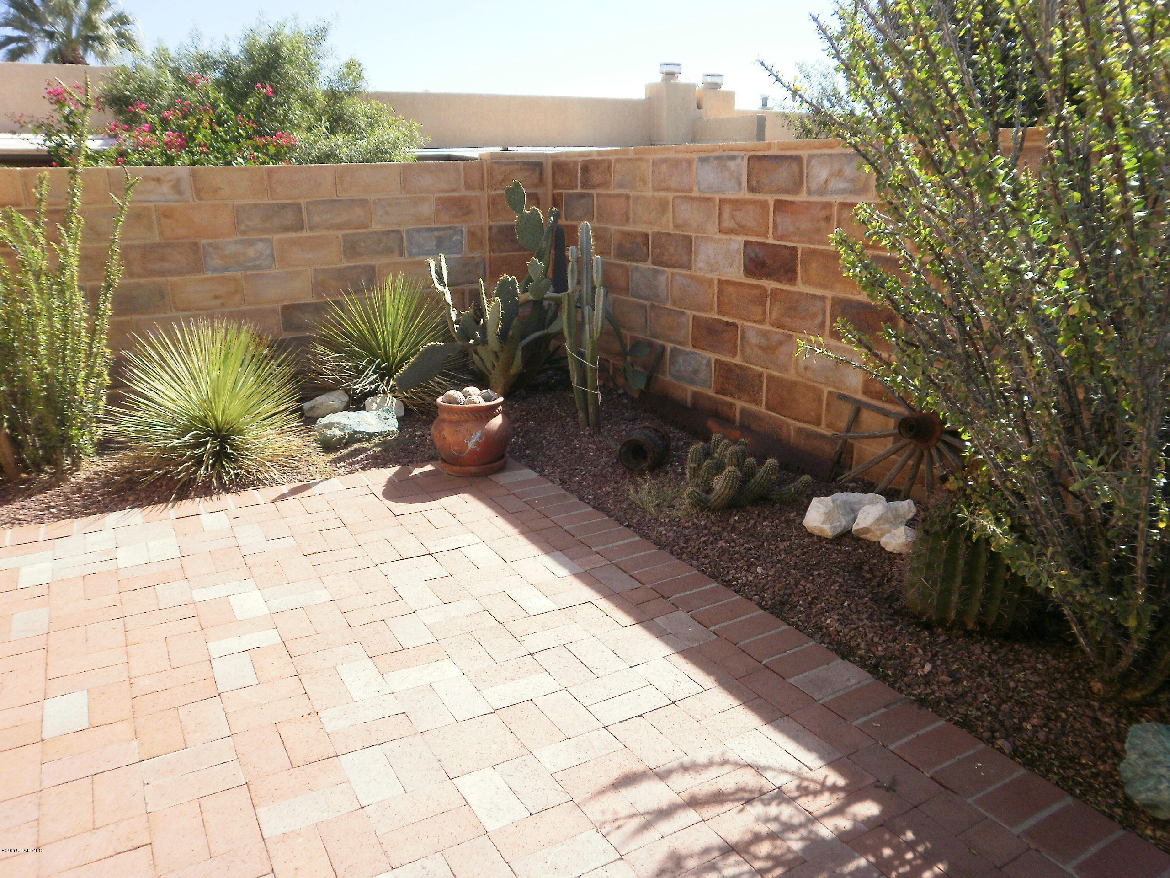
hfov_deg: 67.3
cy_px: 439
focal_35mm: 26
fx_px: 879
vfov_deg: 53.1
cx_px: 585
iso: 100
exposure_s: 1/125
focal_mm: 4.65
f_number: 7.8
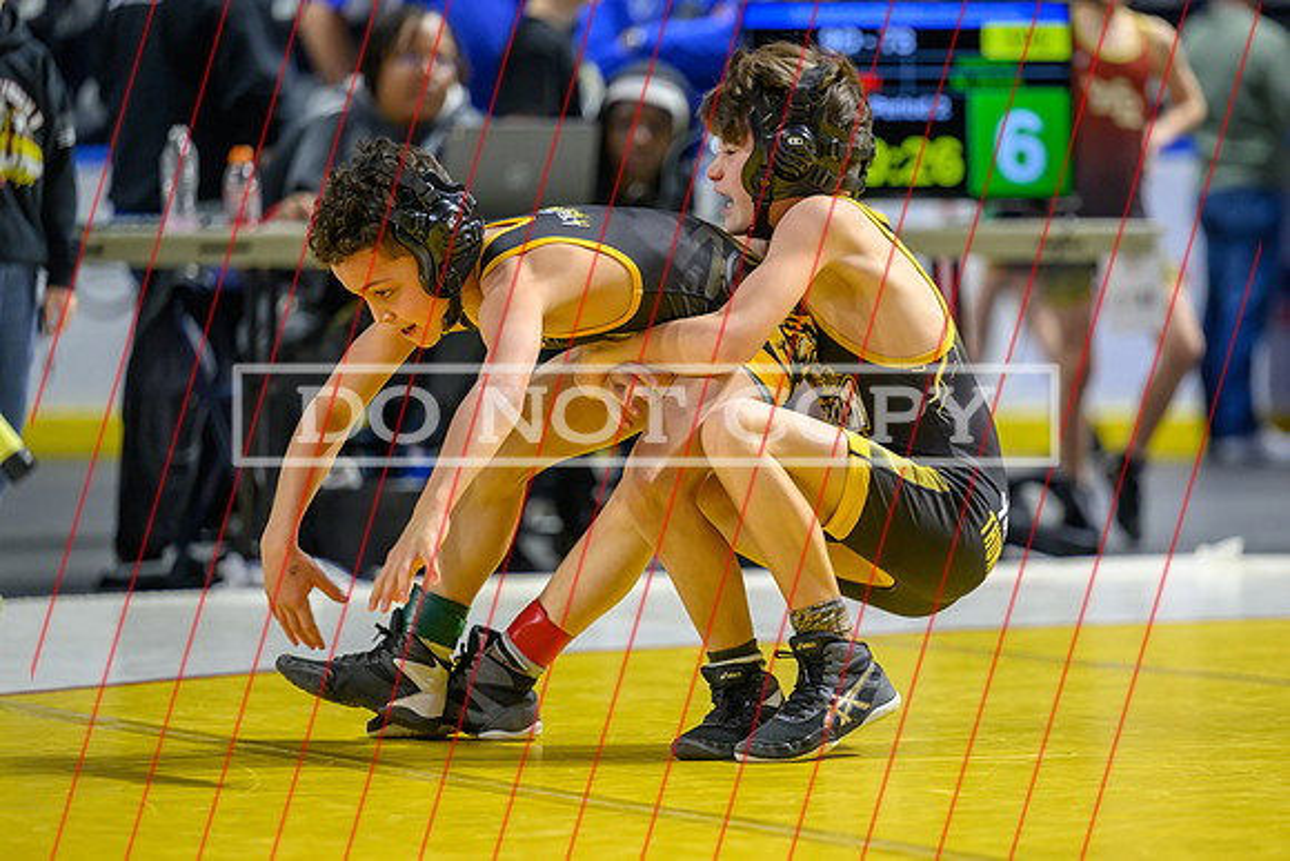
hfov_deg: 10.8
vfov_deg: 7.2
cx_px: 709
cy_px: 446
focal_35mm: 191
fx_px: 6851
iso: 3200
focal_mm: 165
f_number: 2.8
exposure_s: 1/800
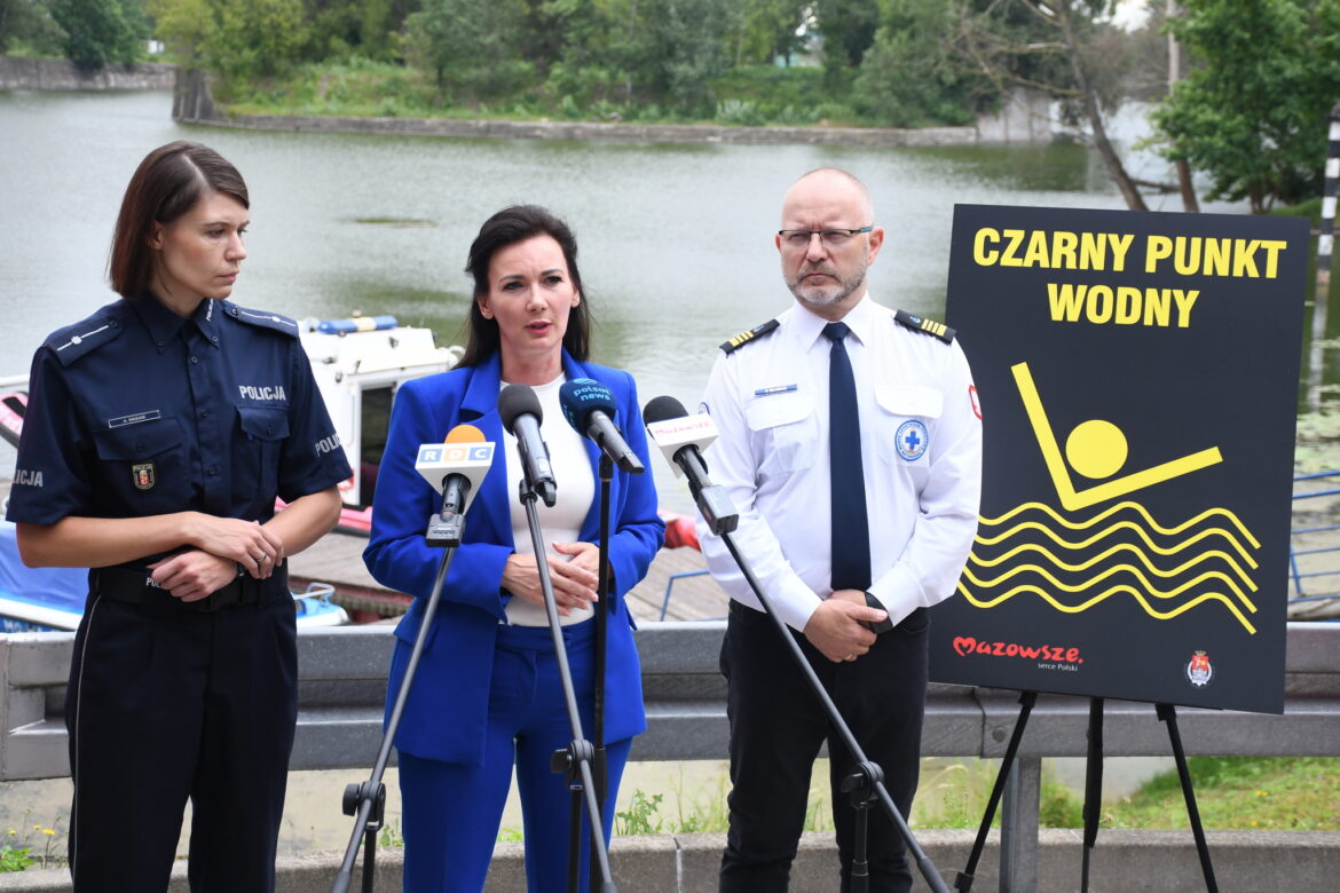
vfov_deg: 21.6
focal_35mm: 63
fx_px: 2345
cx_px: 670
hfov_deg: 31.9
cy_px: 446
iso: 500
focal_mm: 42
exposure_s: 1/640
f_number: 4.5
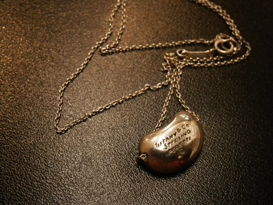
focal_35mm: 47
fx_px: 371
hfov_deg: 40.4
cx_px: 136
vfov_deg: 30.9
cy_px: 102
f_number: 3.4
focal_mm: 8.3
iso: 800
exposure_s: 1/200
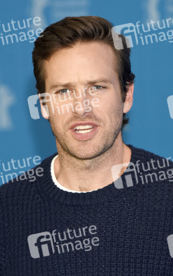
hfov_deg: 5.3
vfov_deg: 8.5
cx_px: 84
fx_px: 1856
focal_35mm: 246
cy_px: 138
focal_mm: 160
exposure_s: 1/320
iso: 640
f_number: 3.5
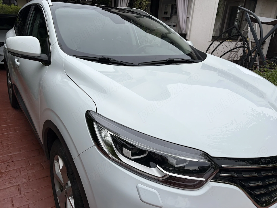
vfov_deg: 51.3
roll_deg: -4.3
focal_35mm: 27
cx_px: 135
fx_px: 216
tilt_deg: -18.6
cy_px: 101
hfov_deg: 65.3
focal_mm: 5.96
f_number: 1.6
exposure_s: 1/2985
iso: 50
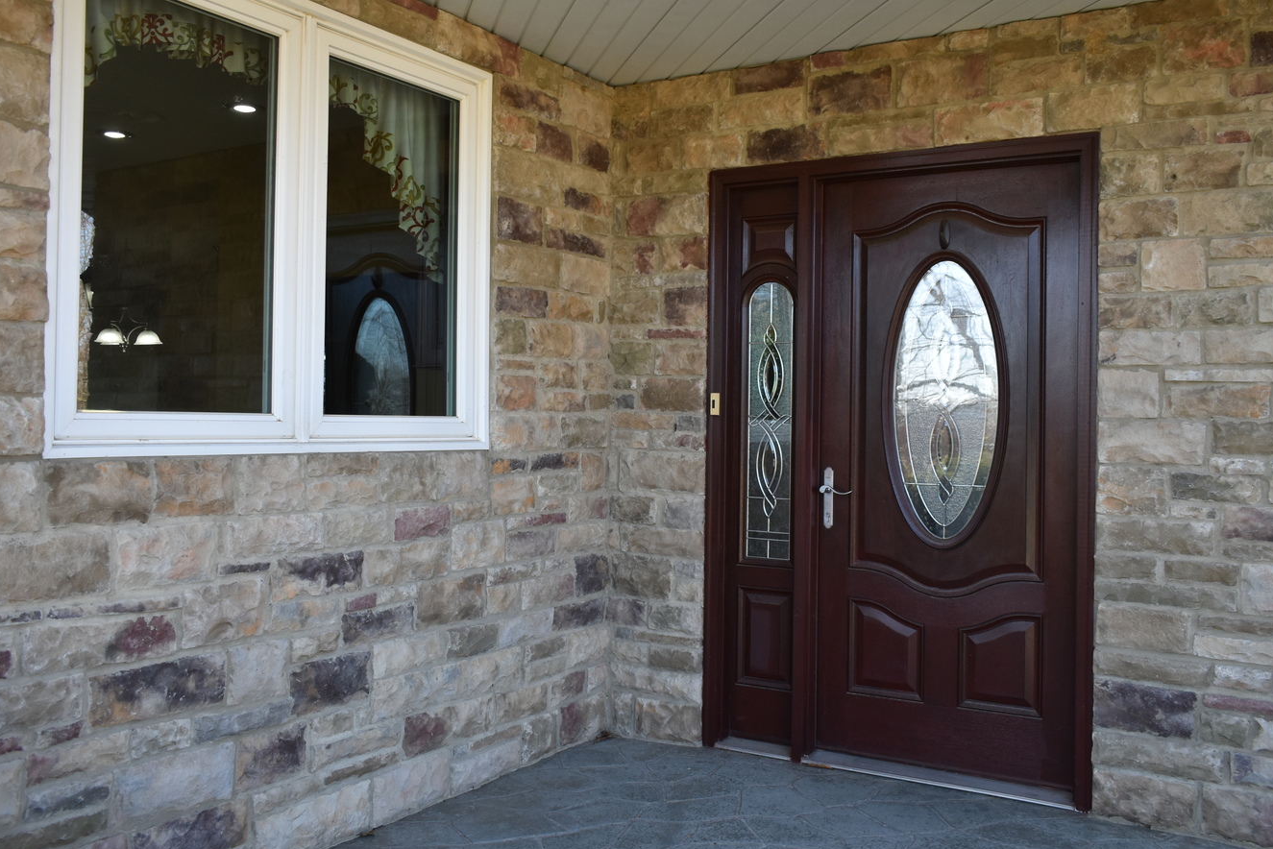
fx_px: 1167
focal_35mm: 33
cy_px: 396
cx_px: 635
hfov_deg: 57.2
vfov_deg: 40.0
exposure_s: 1/250
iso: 400
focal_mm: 18
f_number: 4
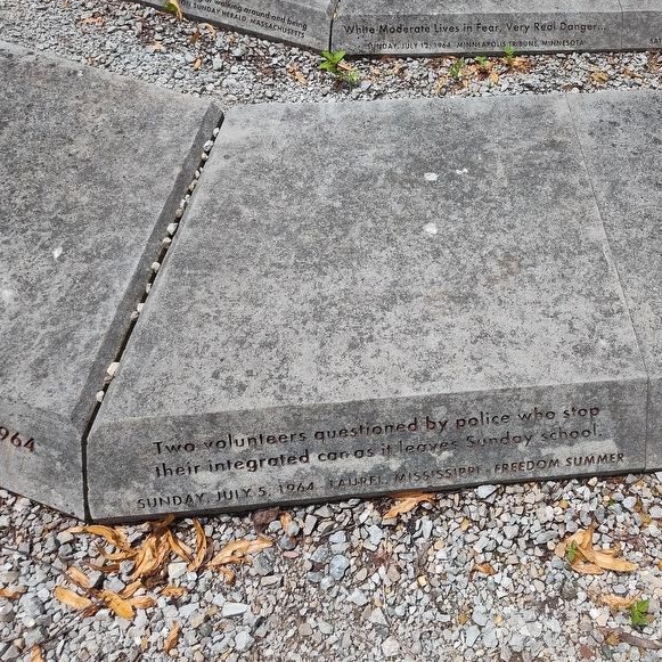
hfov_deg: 55.9
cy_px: 325
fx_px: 606
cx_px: 448
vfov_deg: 57.3
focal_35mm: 28
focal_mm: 5.56
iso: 100
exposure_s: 1/1105
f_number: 1.8
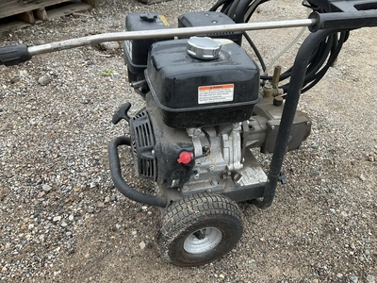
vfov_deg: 48.2
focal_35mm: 29
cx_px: 188
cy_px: 142
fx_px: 316
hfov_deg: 61.7
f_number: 1.8
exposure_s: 1/241
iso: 20
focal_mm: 3
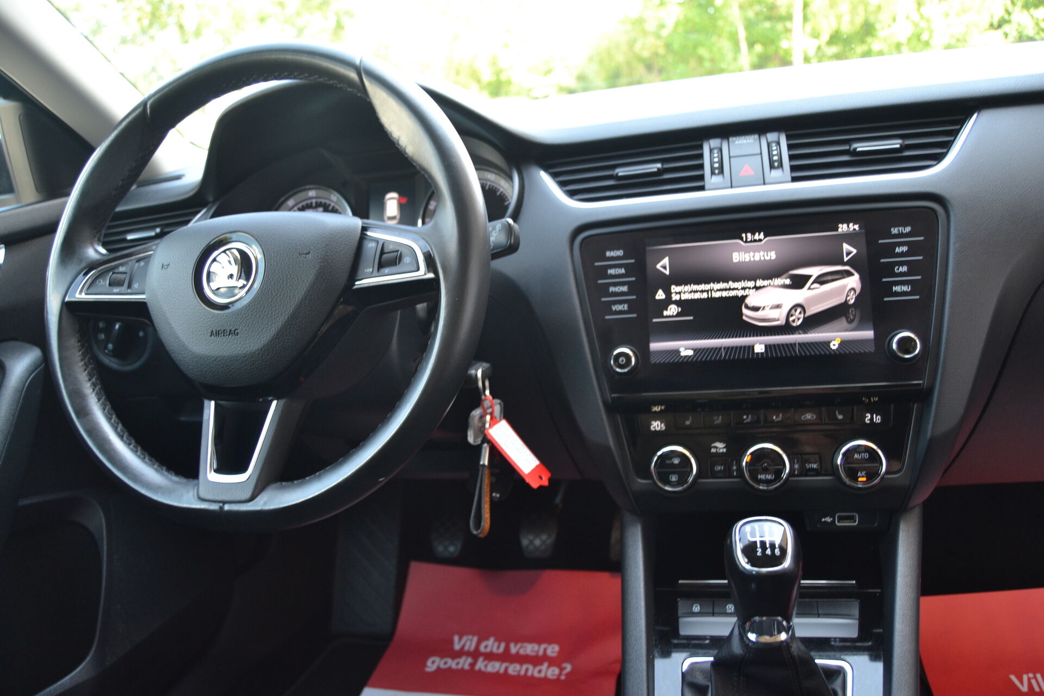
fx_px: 783
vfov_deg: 47.9
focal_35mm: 27
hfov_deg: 67.4
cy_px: 348
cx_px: 522
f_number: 4
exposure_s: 1/60
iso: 400
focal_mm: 18
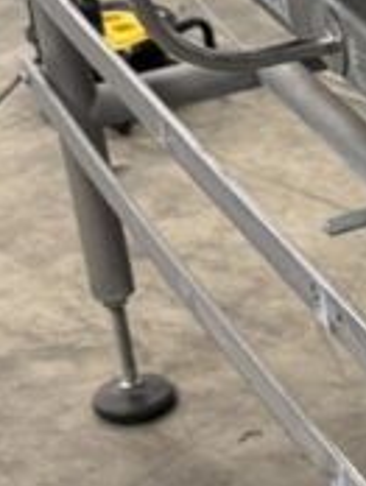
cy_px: 151
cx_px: 796
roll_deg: -0.5
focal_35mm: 141
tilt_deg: -26.6
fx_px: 1983
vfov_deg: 13.9
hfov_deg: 9.6
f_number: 1.78
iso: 250
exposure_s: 1/50
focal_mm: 6.76
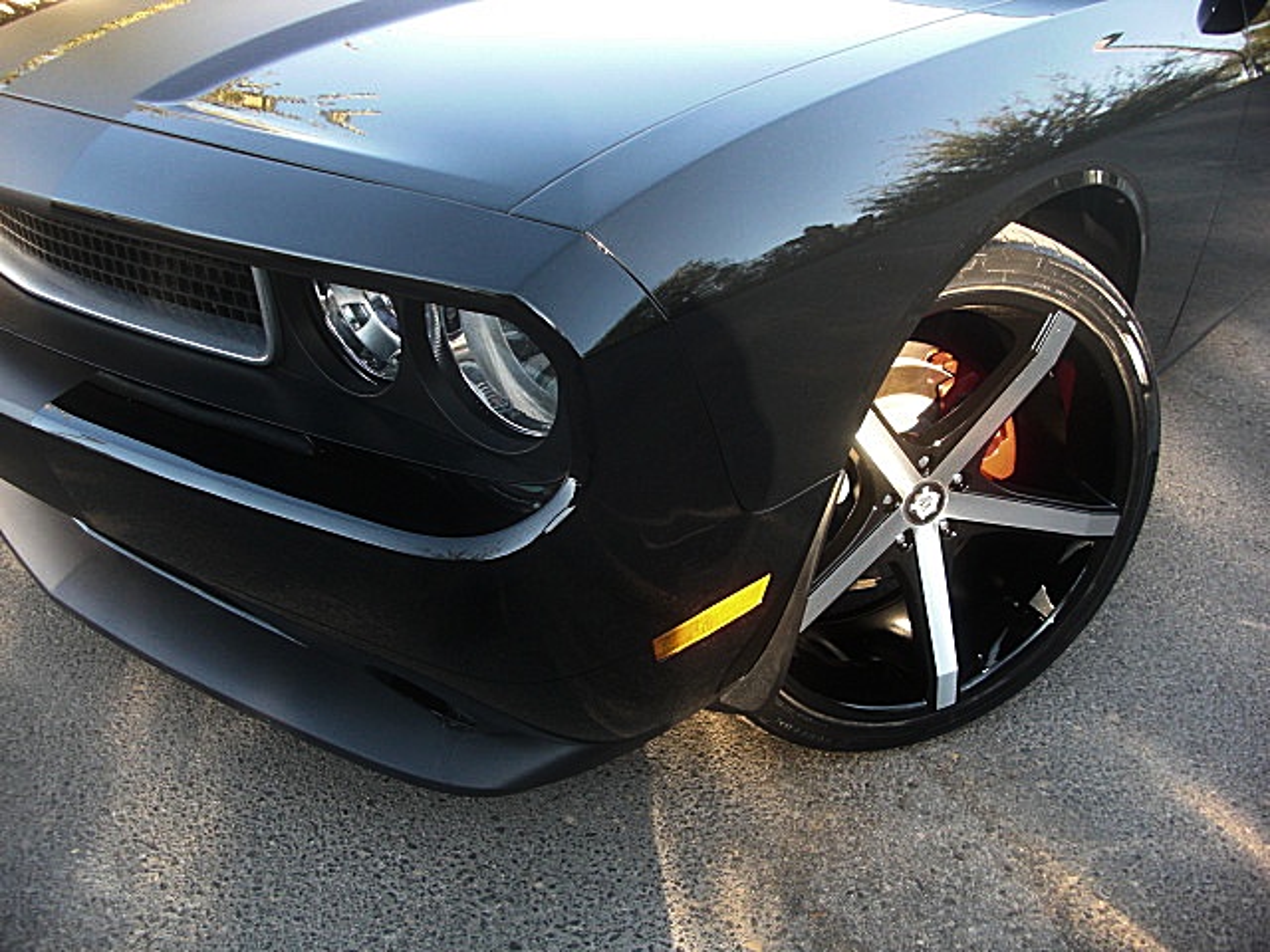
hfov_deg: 51.4
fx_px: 1321
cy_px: 476
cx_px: 635
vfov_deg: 39.7
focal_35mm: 36
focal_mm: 6.3
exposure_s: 1/100
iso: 100
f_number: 2.8
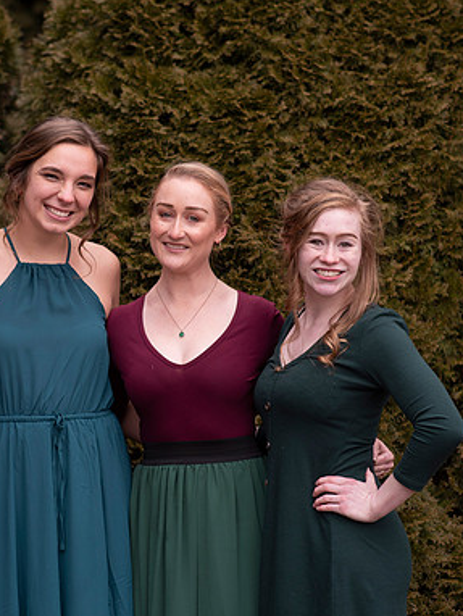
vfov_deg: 15.9
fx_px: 2209
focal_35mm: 124
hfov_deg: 11.9
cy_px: 307
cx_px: 124
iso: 100
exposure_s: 1/125
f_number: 2.5
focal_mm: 85
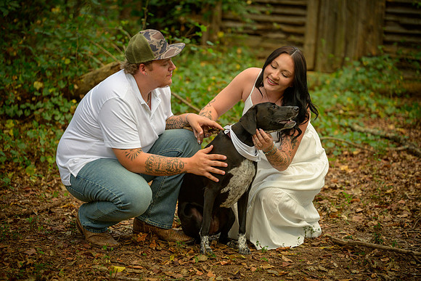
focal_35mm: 105
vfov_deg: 13.0
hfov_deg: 19.5
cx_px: 210
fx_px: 1228
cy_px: 140
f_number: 3.3
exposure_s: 1/125
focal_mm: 105
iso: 1000
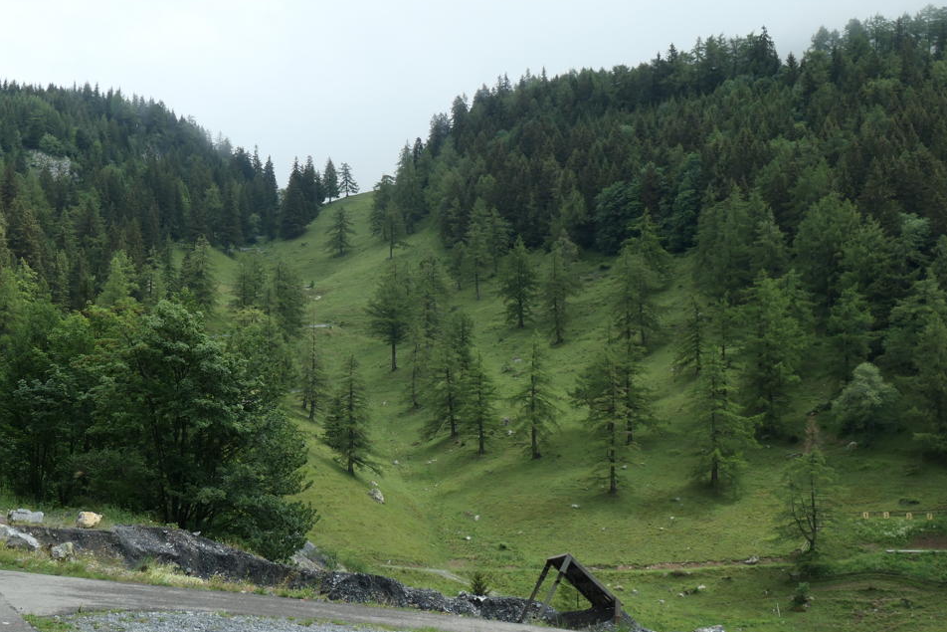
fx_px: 1368
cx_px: 315
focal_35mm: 52
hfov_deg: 37.8
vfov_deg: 26.0
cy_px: 309
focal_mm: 12.2
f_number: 3.7
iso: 200
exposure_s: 1/1000
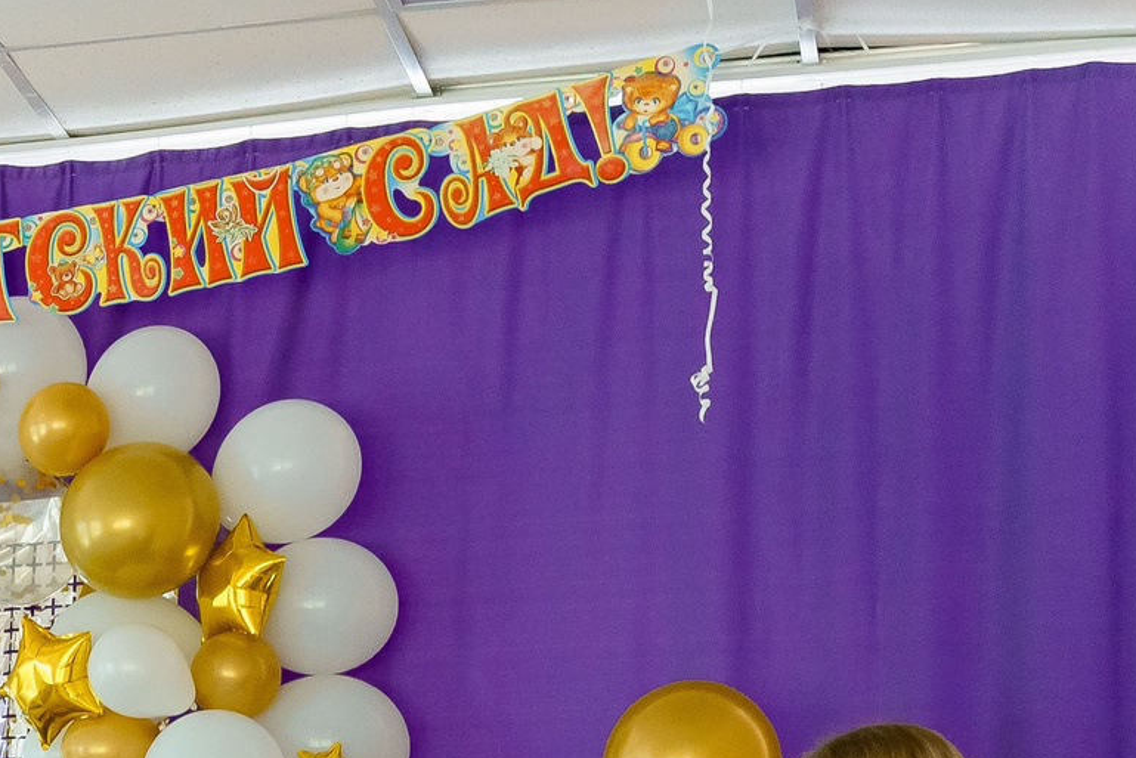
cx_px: -746
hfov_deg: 13.5
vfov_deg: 9.4
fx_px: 4418
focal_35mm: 140
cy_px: 1295
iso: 3200
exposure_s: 1/160
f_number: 5.6
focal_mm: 38
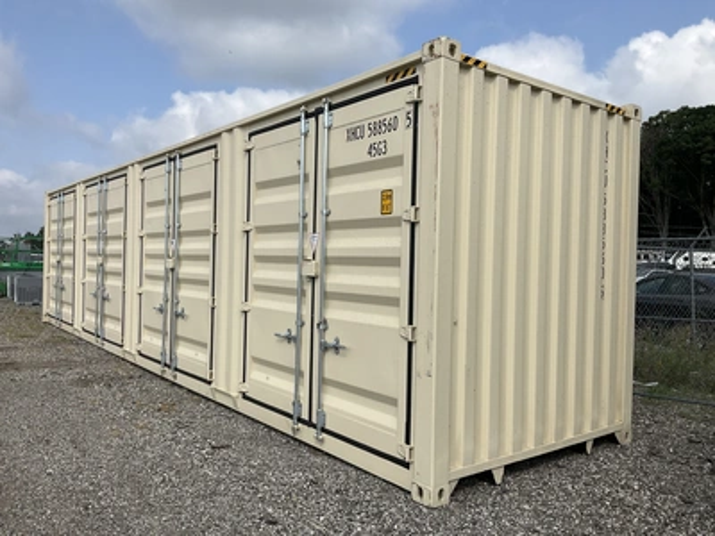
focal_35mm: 29
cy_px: 268
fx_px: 599
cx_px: 358
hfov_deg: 61.7
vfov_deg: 48.2
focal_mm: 3
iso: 25
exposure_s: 1/3125
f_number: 1.8
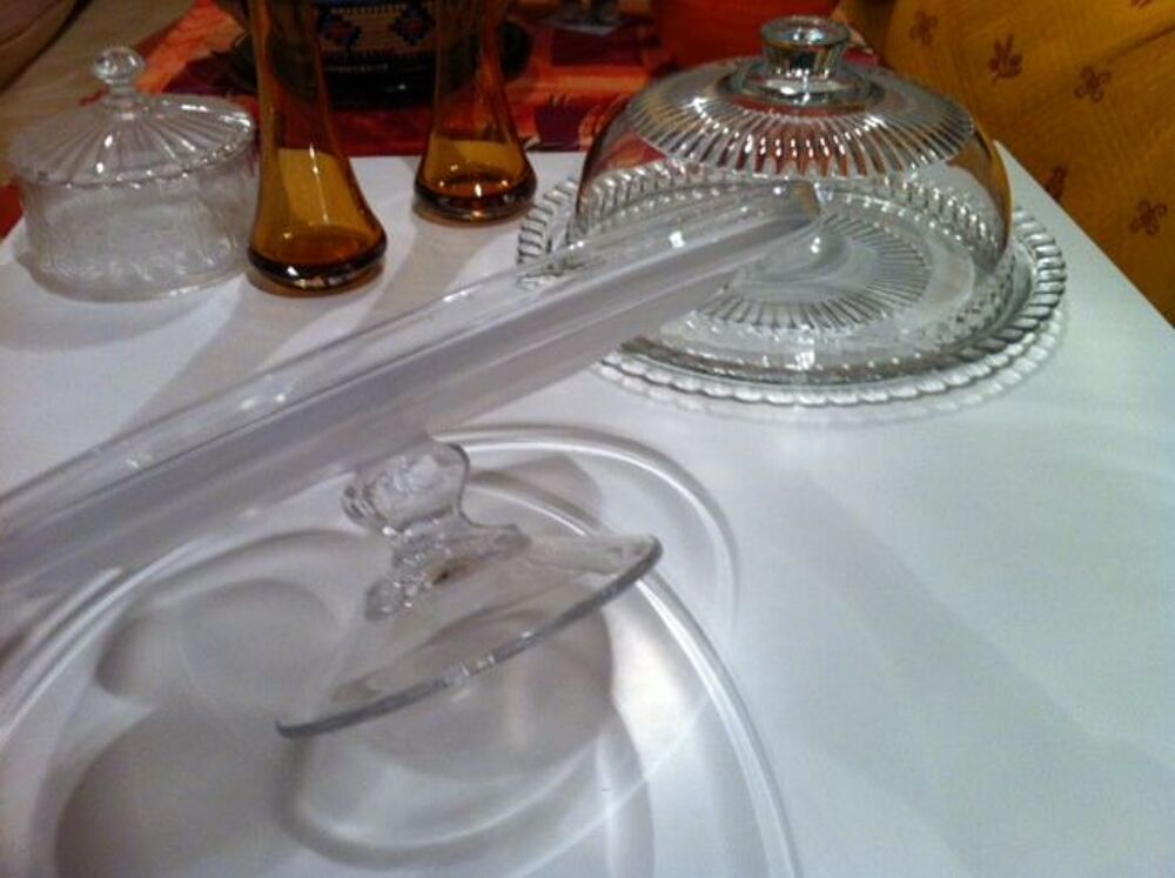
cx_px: 588
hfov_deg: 52.7
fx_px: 1186
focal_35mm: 35
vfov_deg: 40.6
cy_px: 439
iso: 160
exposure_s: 1/17
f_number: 2.8
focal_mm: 3.85
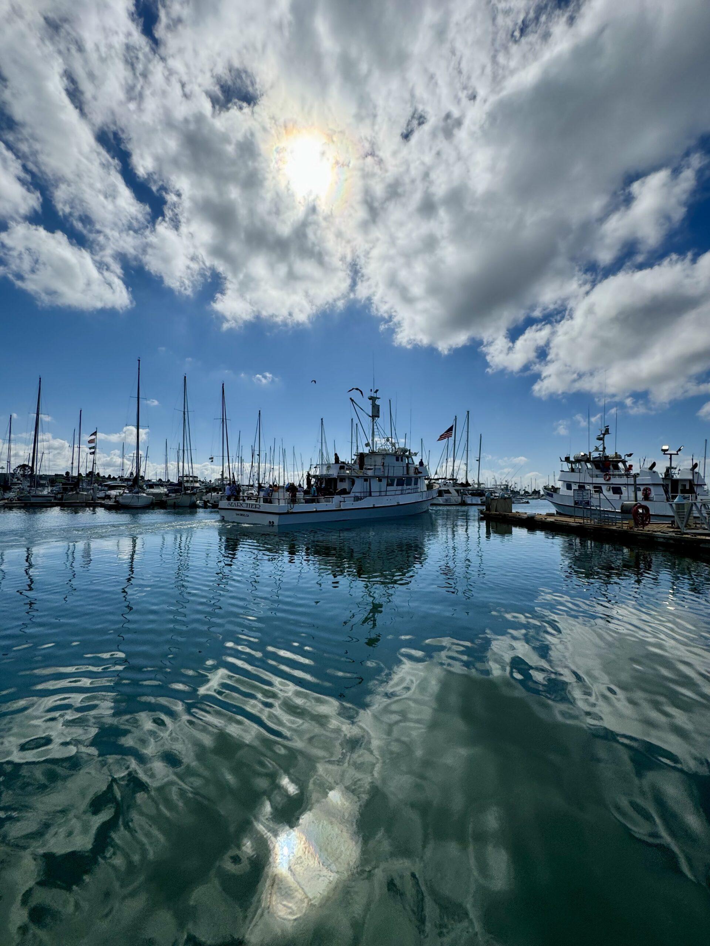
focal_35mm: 14
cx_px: 355
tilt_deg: +3.7
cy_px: 473
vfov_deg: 102.1
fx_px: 383
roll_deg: -1.5
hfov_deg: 85.7
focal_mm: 2.22
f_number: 2.2
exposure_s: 1/4630
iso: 32
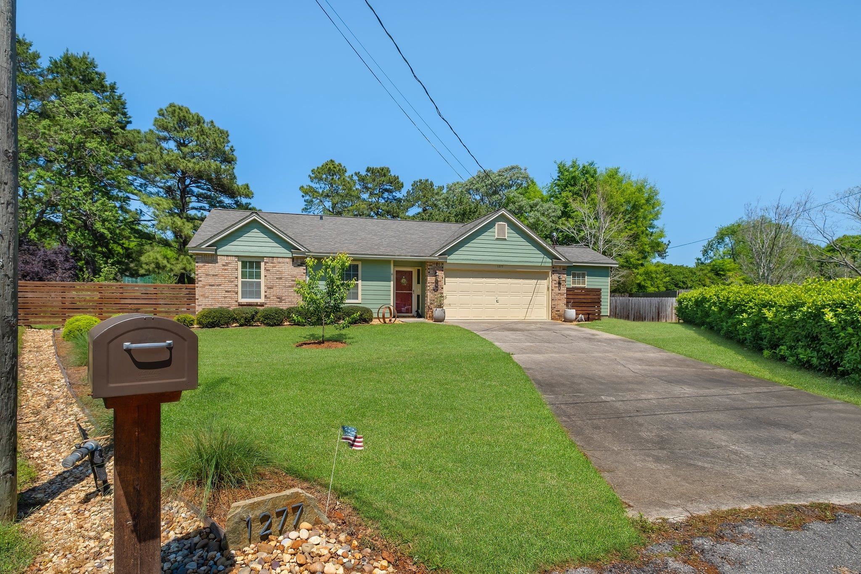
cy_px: 287
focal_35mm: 18
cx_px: 430
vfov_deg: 67.4
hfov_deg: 90.0
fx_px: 430
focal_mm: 12
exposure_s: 1/850
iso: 400
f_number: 8
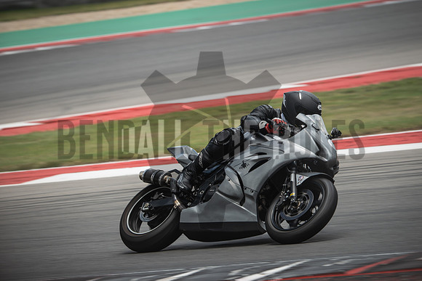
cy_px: 140
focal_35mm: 300
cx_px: 211
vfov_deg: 4.6
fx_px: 3517
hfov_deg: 6.9
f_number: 5
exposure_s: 1/320
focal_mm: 200
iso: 125
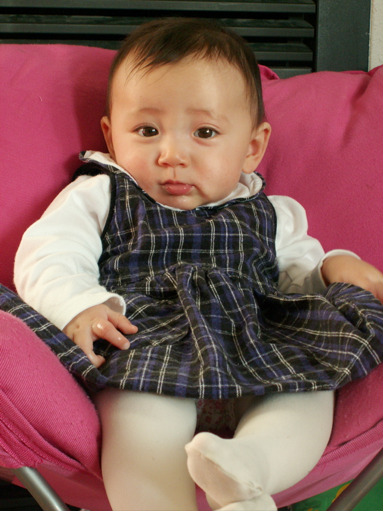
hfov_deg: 19.6
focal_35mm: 75
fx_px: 1107
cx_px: 192
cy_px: 256
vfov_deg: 26.0
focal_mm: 12.51
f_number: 3.2
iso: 125
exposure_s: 1/40
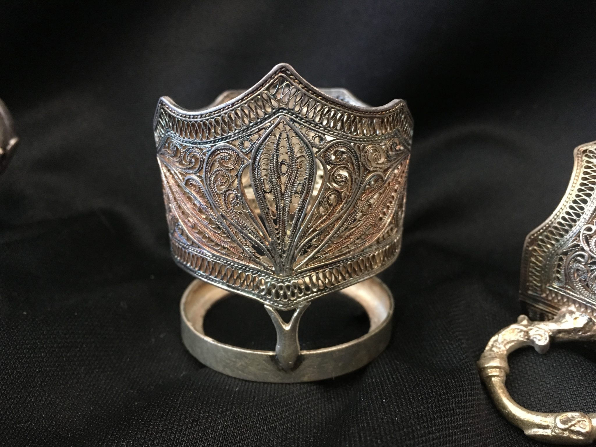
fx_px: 499
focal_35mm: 29
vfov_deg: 48.2
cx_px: 298
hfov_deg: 61.7
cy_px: 224
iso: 200
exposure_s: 1/24
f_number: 2.2
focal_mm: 4.15
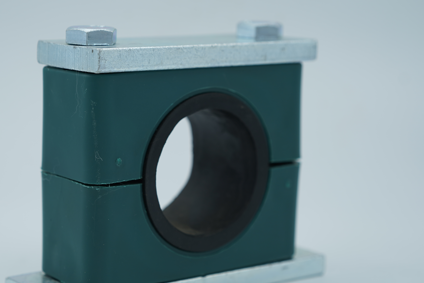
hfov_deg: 23.0
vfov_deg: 15.5
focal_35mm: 88
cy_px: 141
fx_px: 1036
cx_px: 149
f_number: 4
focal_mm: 55
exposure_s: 1/200
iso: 100
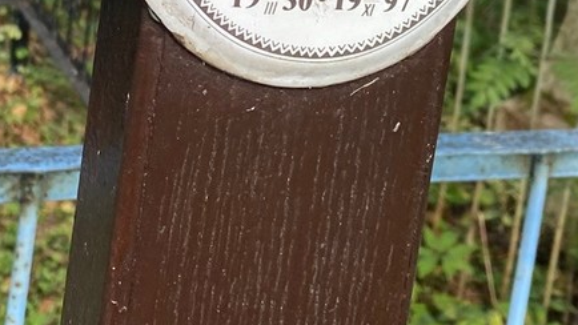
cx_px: 314
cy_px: -128
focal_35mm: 94
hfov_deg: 22.7
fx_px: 1440
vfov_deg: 12.4
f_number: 1.8
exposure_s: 1/122
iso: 50
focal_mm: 4.25
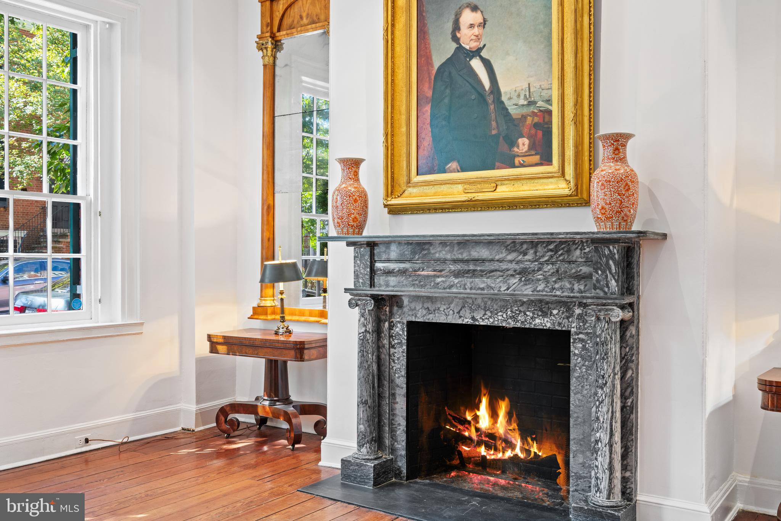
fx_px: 738
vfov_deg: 38.9
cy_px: 260
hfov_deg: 55.8
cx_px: 390
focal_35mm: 34
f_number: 6.3
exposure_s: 1/2.5
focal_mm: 34
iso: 640
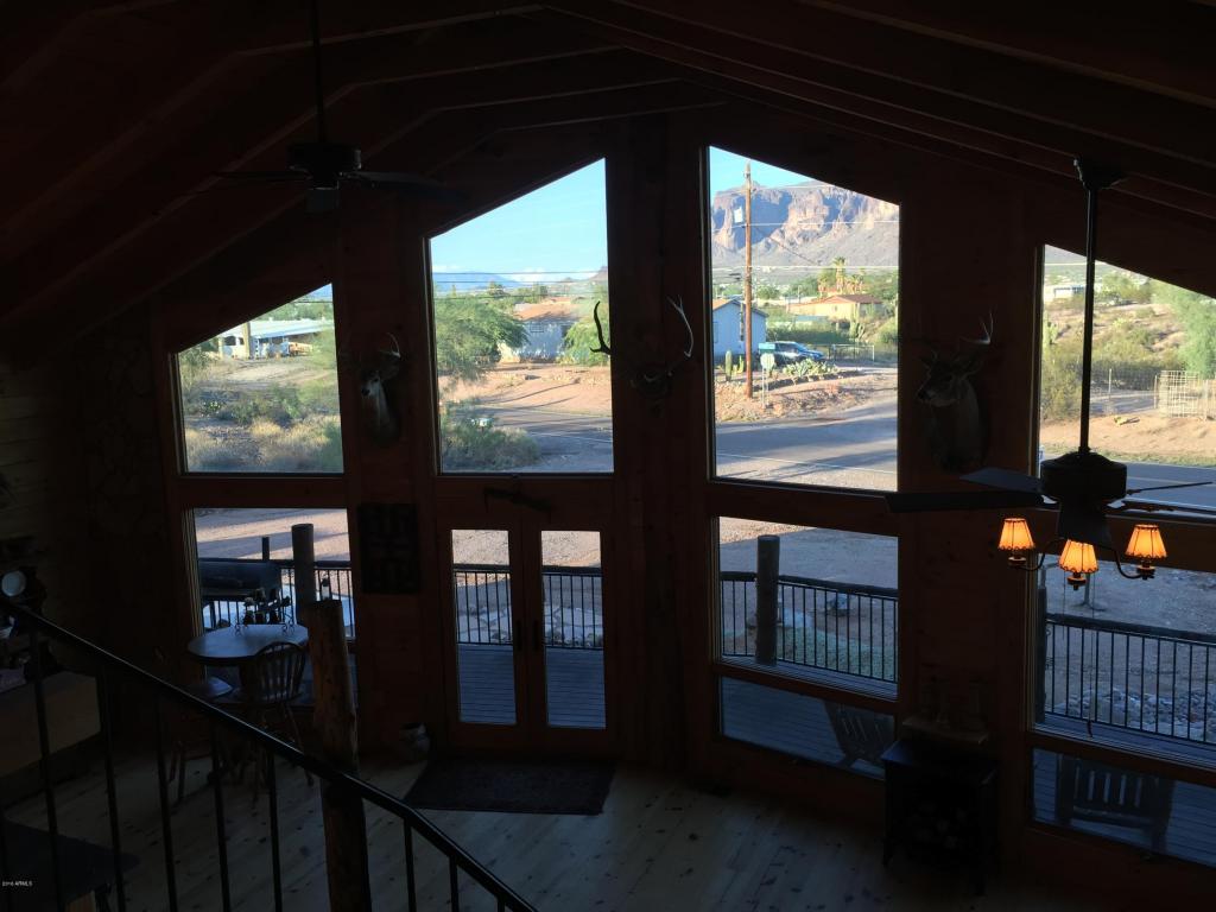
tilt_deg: -8.0
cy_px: 456
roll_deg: +0.2
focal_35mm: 29
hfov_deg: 61.7
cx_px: 608
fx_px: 1019
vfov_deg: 48.2
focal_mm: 4.15
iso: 40
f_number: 2.2
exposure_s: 1/120
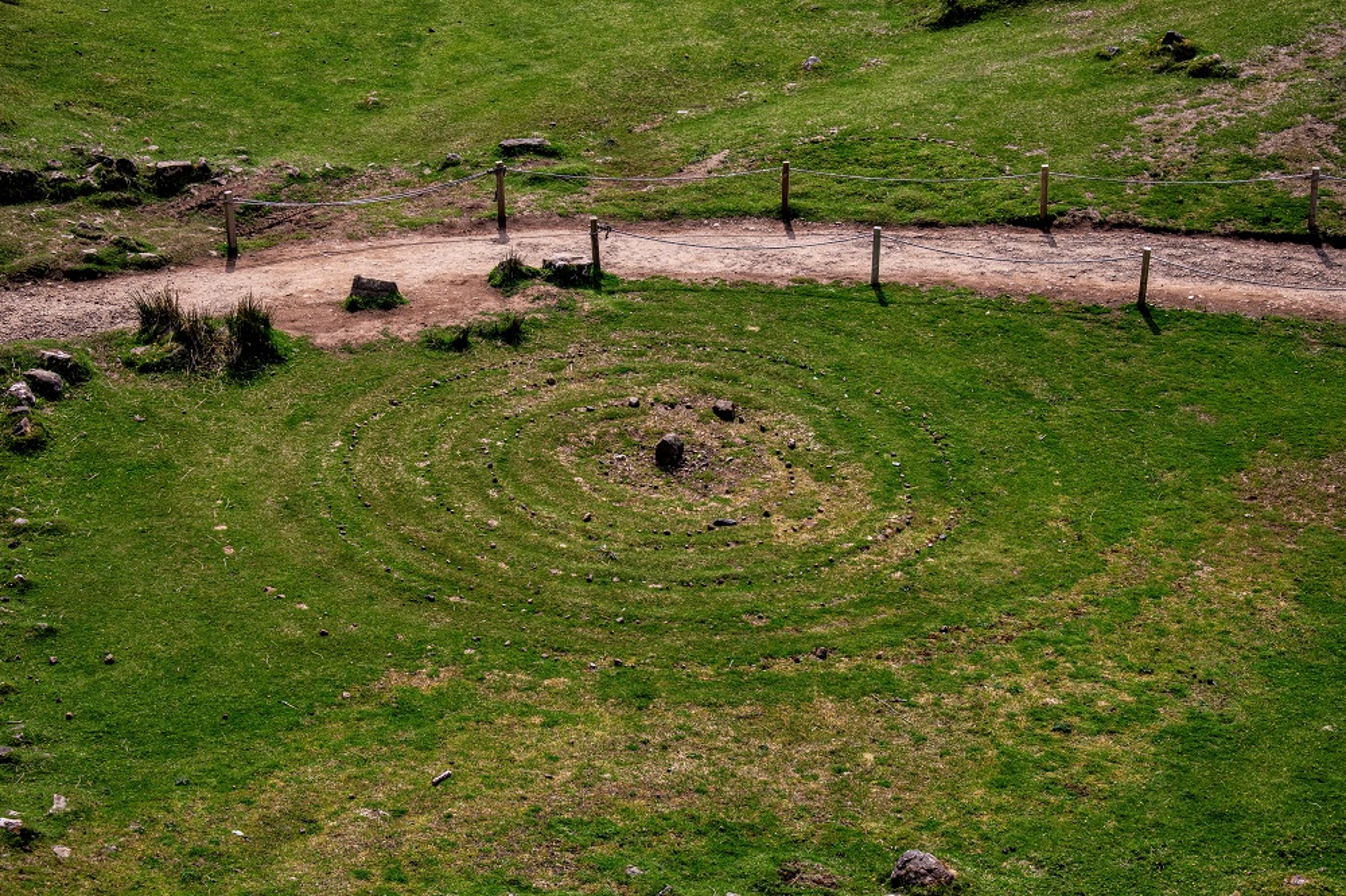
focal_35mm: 82
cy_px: 448
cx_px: 673
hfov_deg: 24.6
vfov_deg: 16.5
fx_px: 3083
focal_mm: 55
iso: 250
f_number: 5.6
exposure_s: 1/1000
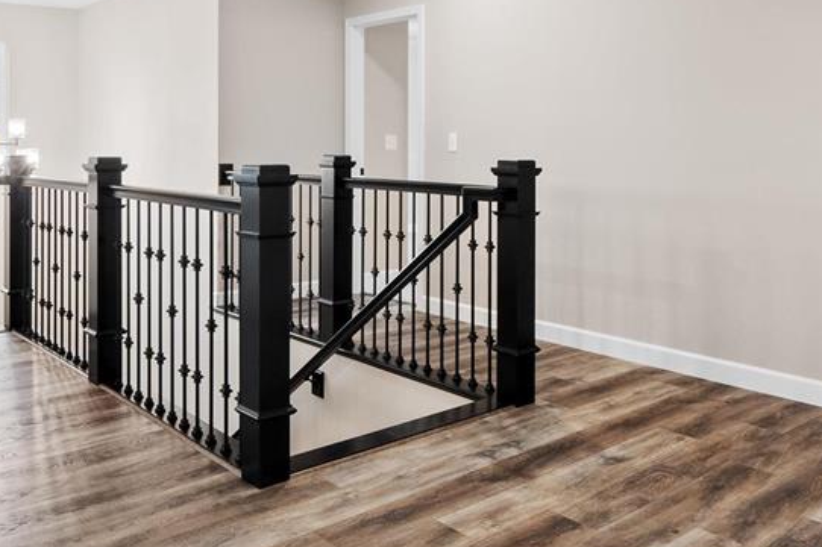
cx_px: 382
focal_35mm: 34
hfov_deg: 55.8
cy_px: 158
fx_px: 776
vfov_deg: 38.2
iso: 400
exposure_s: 1/2.5
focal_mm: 9
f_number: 9
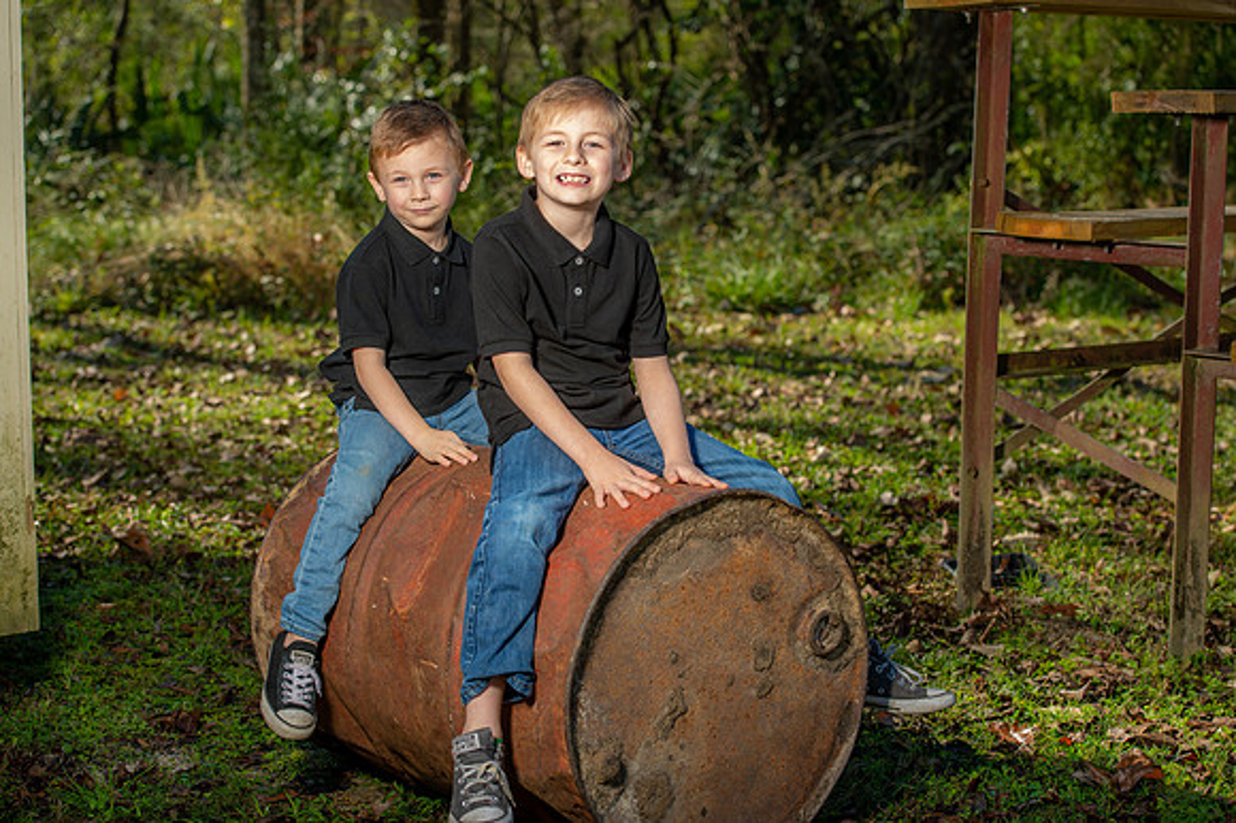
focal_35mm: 70
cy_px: 412
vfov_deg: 19.4
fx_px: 2402
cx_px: 618
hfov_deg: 28.9
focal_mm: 70
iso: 50
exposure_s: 1/250
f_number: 5
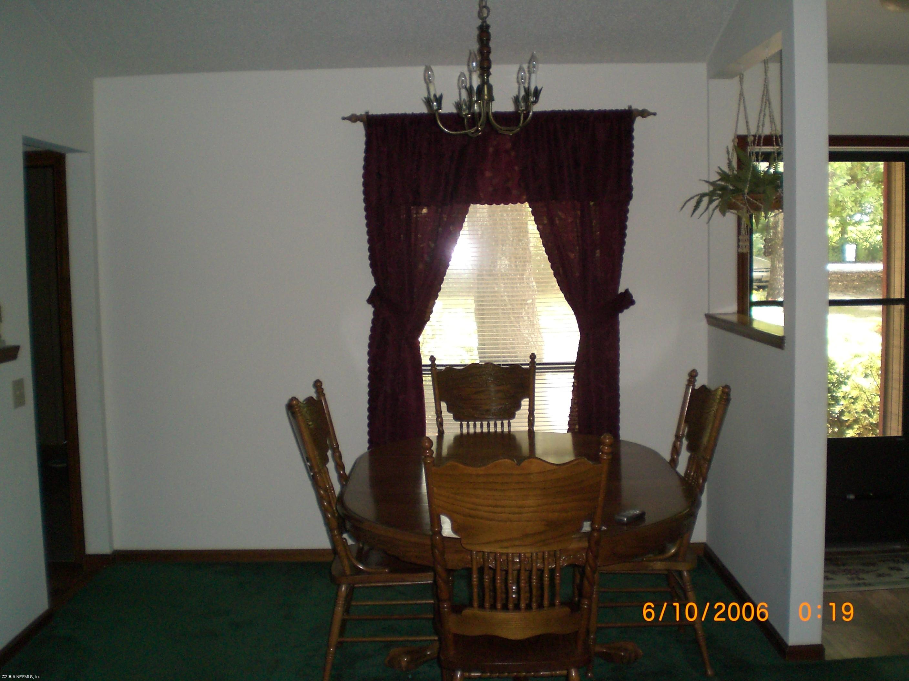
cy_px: 340
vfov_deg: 37.7
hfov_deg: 49.0
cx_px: 454
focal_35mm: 38
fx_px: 998
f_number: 3.1
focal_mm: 6.3
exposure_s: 1/60
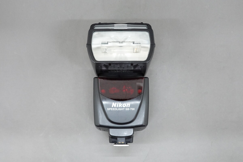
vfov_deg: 33.4
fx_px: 270
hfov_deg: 48.5
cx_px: 122
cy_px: 81
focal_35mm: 40
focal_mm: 14.99
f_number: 5.6
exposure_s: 1/40
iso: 2000
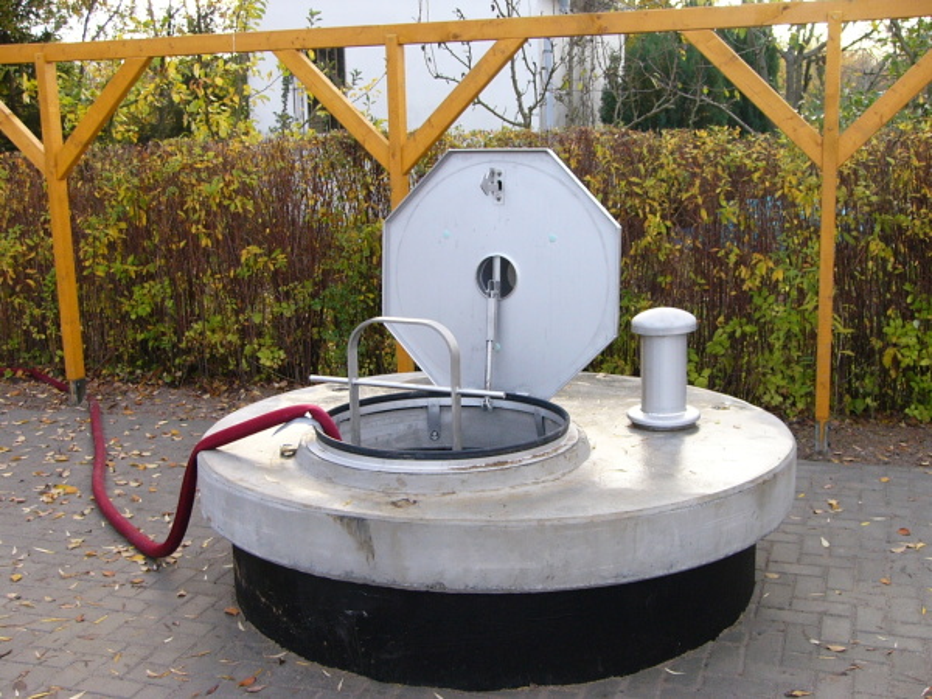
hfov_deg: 44.8
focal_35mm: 42
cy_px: 350
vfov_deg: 34.3
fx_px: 1131
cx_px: 466
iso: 100
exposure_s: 1/60
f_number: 2.8
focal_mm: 5.5
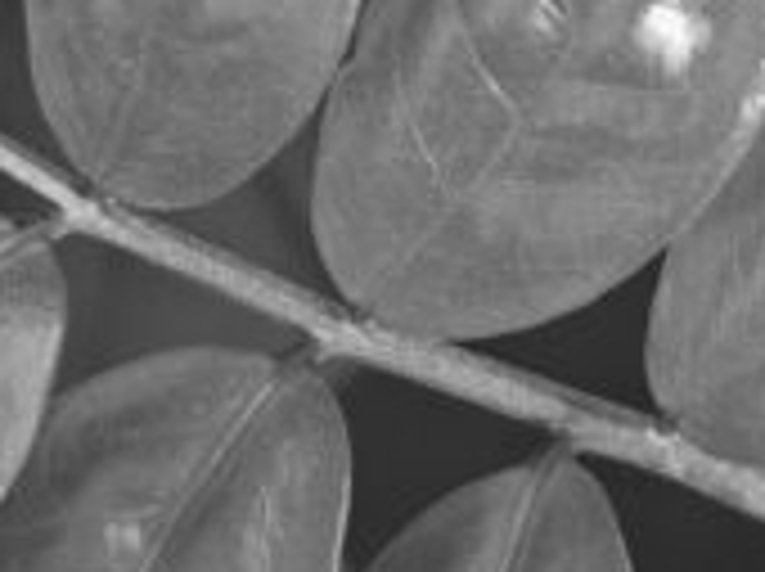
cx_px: 500
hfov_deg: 18.9
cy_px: -306
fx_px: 2295
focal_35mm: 104
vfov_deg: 13.3
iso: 400
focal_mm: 5.54
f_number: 1.8
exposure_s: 1/30
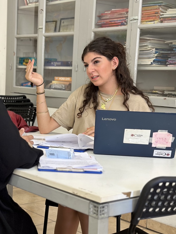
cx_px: 32
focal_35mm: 65
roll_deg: -1.6
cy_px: 117
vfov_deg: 29.8
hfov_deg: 22.3
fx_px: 441
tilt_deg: -5.9
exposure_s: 1/50
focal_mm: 6.86
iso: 200
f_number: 1.78
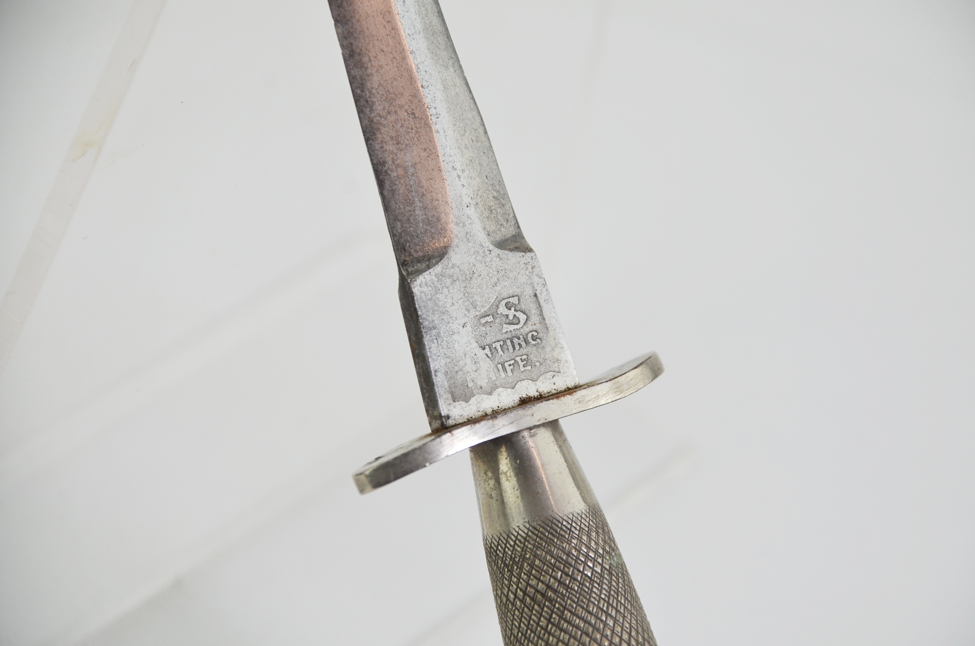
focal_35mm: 202
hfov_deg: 10.2
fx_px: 5473
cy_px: 323
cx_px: 488
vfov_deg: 6.8
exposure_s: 1/250
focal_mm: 135
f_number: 5.6
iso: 400
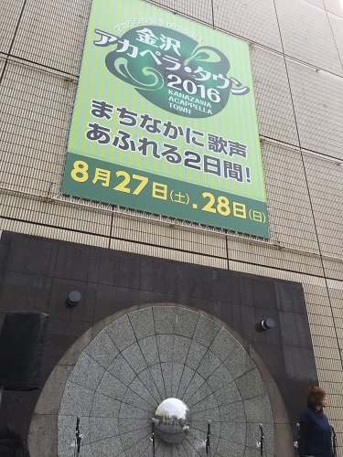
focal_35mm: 29
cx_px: 172
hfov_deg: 48.2
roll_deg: -0.8
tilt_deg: +28.6
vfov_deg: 61.7
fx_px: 383
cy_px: 228
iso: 32
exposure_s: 1/1130
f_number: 2.2
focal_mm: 4.15
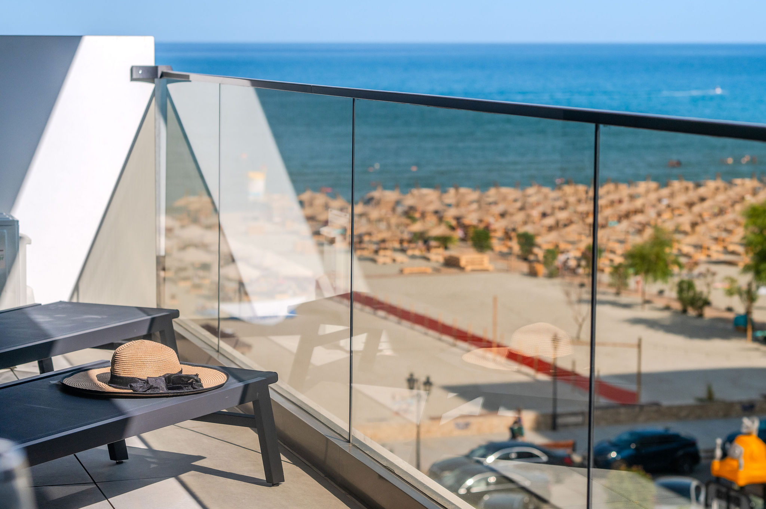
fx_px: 1807
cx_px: 383
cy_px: 254
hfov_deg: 23.9
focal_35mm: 85
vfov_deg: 16.0
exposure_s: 1/5000
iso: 500
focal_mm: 85
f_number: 6.3
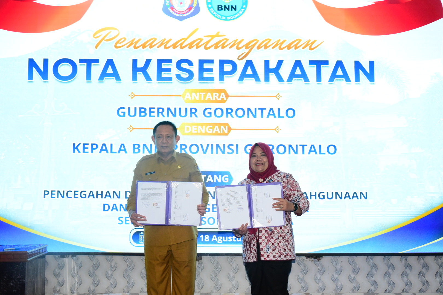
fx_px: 541
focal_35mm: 44
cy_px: 148
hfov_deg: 44.5
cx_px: 222
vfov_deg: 30.5
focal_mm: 44
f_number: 5.6
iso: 6400
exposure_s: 1/160
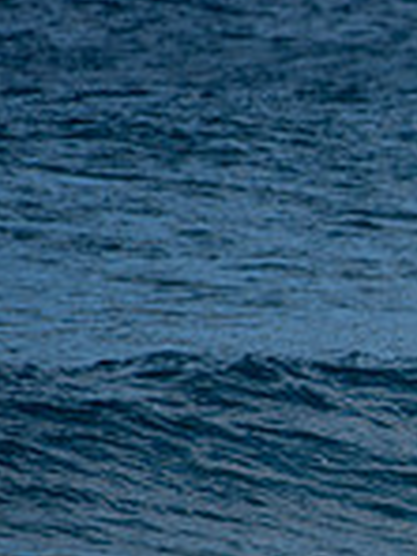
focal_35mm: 2313
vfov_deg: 0.9
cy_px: 470
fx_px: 37151
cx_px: 1070
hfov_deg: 0.6
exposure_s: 1/2000
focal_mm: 500
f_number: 5.6
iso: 140
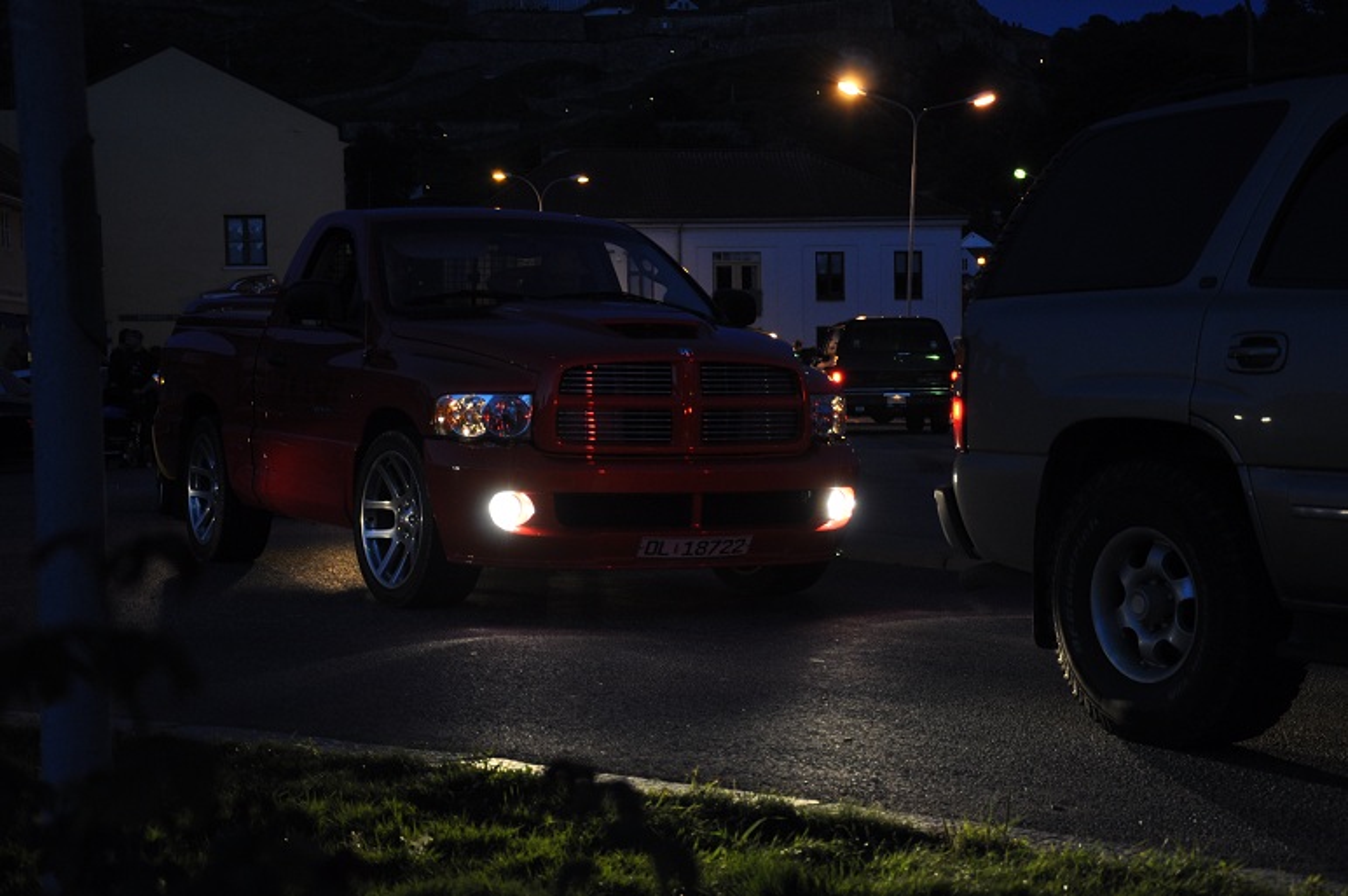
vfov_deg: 20.1
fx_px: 2525
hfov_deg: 29.9
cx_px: 674
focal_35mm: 68
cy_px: 448
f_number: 4.8
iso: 450
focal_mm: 45
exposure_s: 1/15
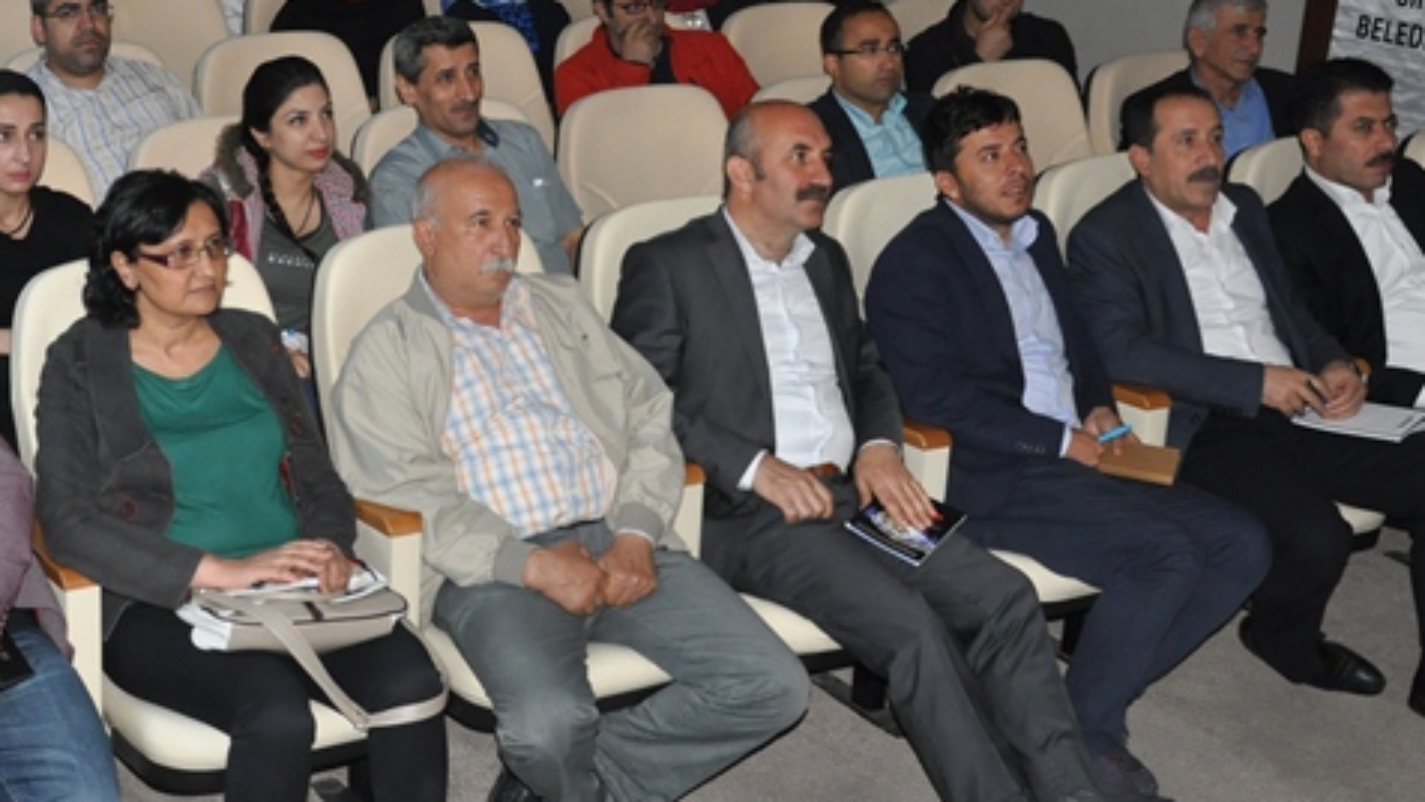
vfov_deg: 20.7
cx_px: 371
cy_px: 313
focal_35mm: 58
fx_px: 2192
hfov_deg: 35.3
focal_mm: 22
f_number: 3.8
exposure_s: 1/60
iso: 800
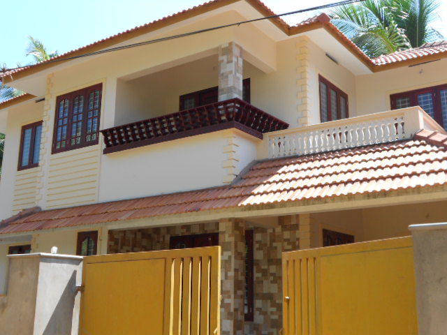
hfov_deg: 43.9
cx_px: 224
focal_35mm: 43
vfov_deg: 33.6
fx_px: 555
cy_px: 168
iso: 80
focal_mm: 7.9
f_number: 4.2
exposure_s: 1/200
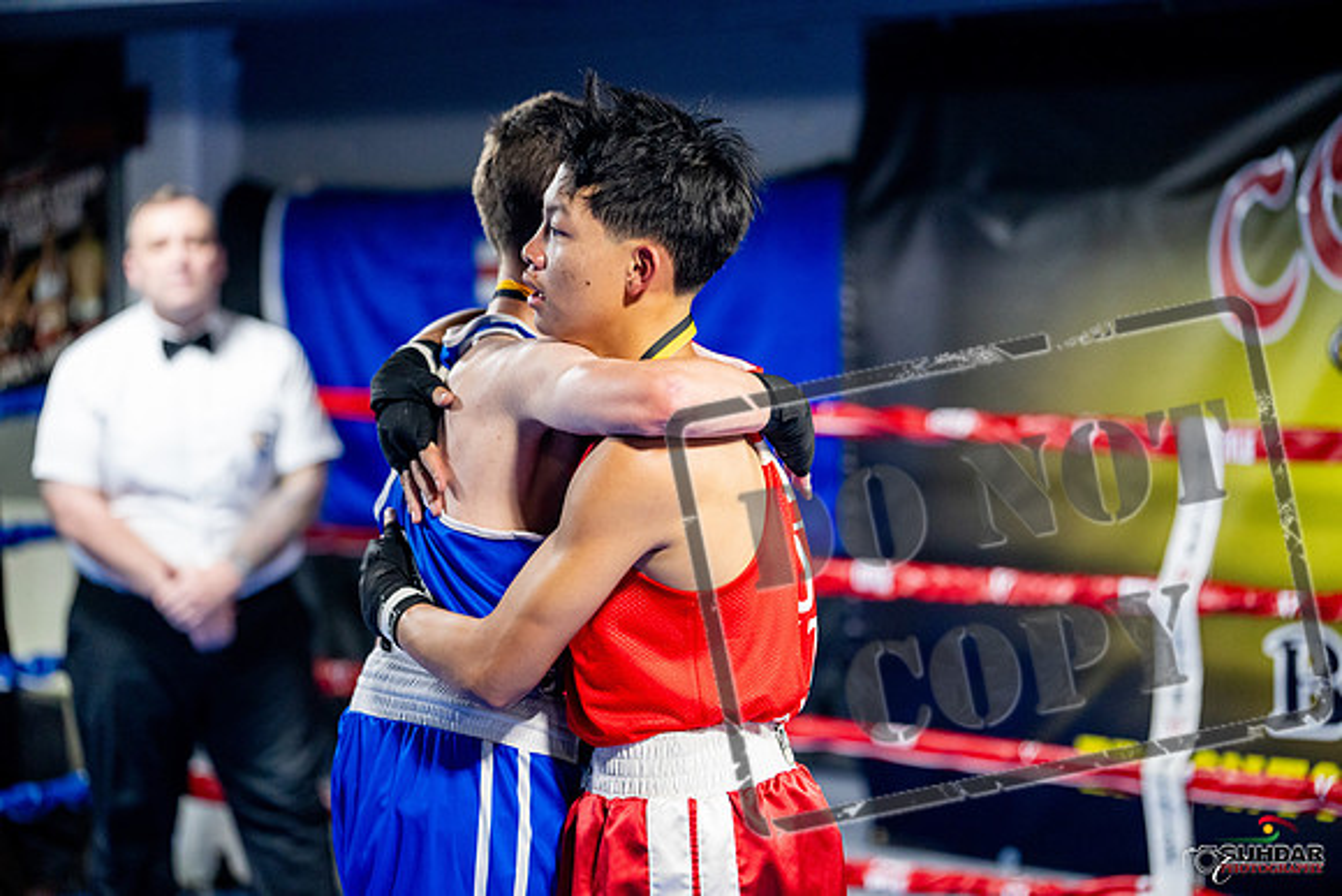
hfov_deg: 23.6
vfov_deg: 15.9
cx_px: 671
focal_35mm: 86
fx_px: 3206
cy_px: 448
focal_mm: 86
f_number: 2
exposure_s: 1/800
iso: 4000
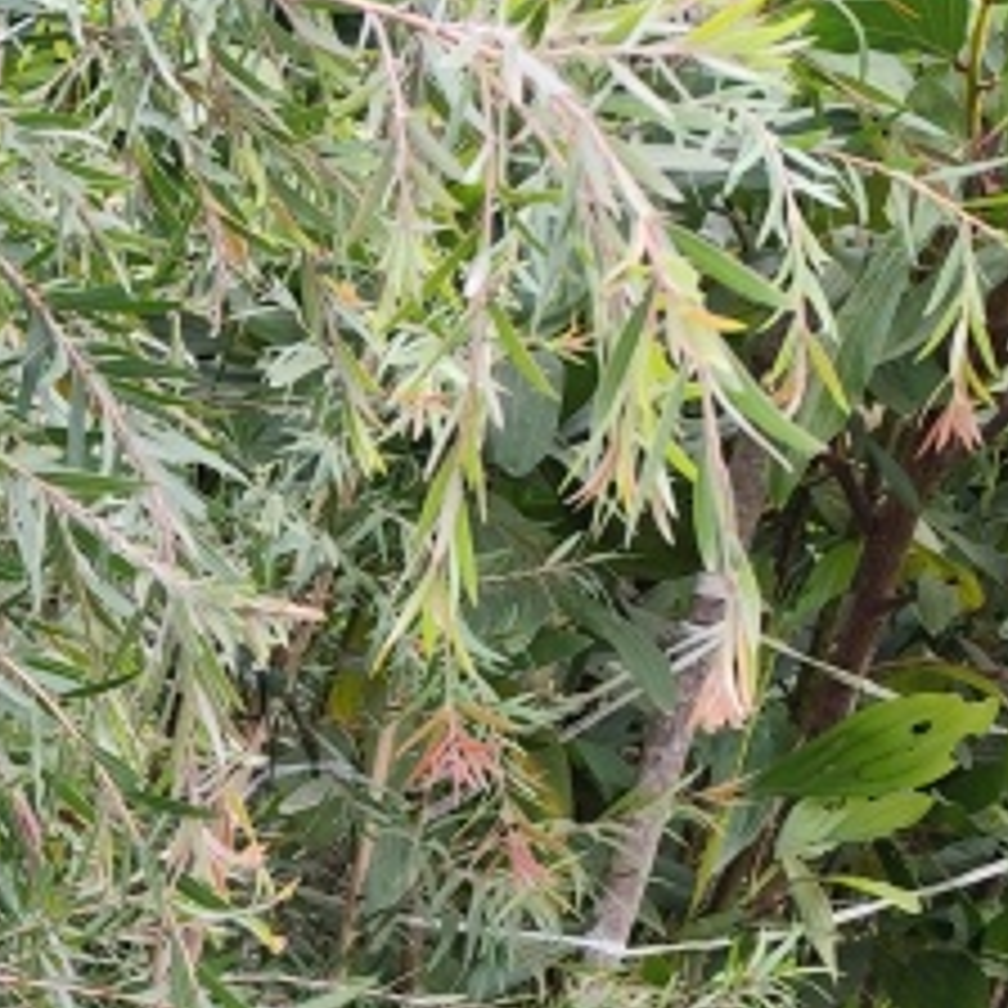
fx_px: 3196
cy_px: 1568
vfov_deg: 16.2
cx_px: -774
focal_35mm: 97
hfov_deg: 15.5
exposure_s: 1/100
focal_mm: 6.19
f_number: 1.65
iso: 200
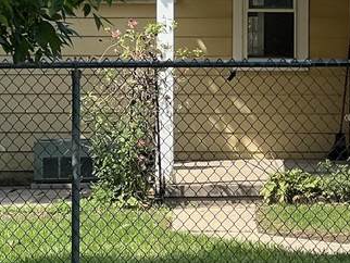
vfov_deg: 4.8
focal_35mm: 306
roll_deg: -0.5
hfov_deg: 6.4
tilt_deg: +1.9
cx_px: 398
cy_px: -105
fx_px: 3096
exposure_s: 1/523
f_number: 2.8
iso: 32
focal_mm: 9
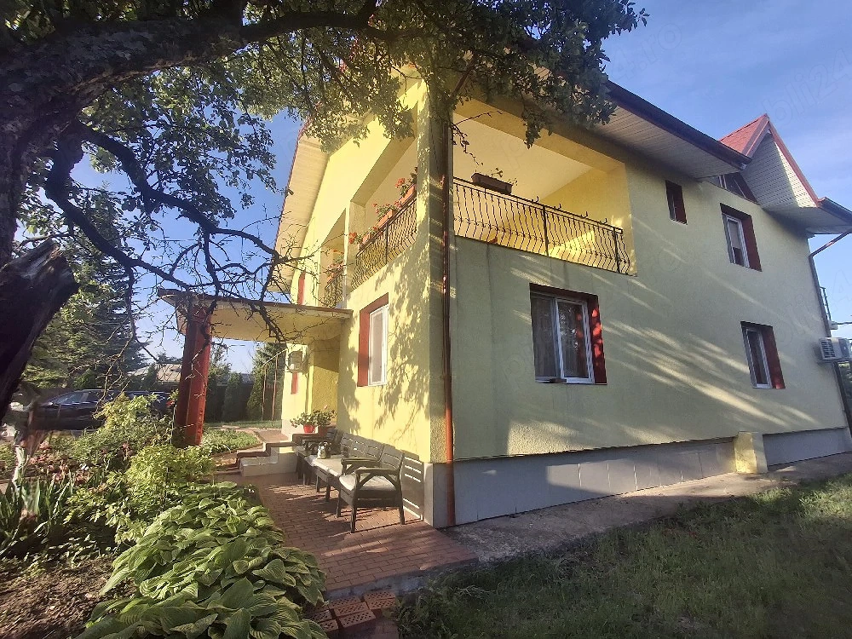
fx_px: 394
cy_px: 320
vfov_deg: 78.1
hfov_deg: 94.5
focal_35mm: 16
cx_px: 426
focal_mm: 1.64
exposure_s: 1/1000
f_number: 2.2
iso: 40
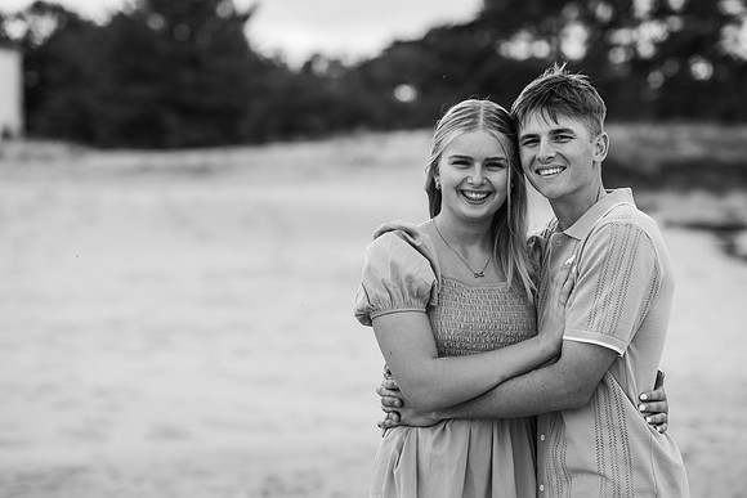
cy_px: 249
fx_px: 1764
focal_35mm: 85
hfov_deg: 23.9
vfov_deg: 16.1
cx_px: 374
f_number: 2.8
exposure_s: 1/1600
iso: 200
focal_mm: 85
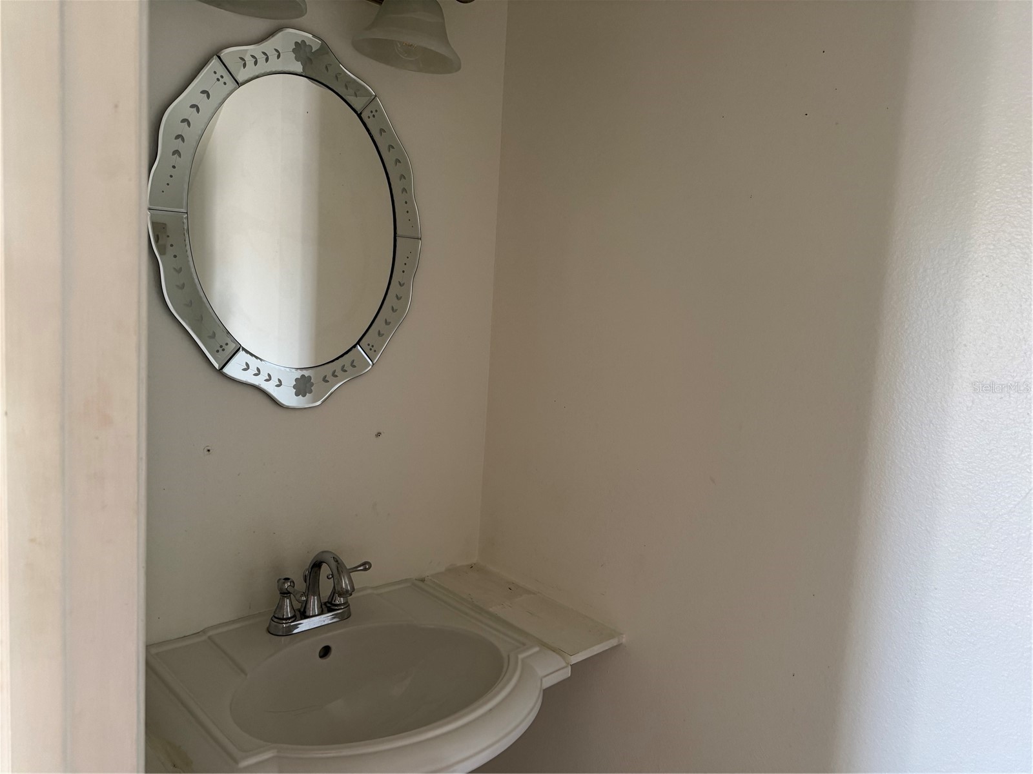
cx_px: 516
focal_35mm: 24
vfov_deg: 56.8
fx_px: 716
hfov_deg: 71.6
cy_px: 387
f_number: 1.78
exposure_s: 1/60
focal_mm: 6.76
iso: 250
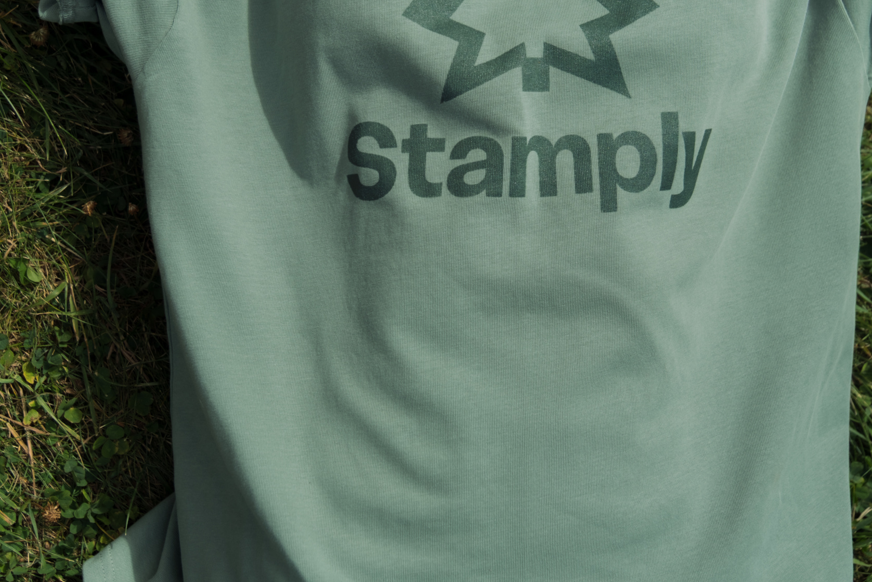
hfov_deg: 34.5
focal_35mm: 58
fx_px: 1405
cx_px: 440
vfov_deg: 23.1
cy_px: 144
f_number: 2.8
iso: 200
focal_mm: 25.1
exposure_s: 1/125
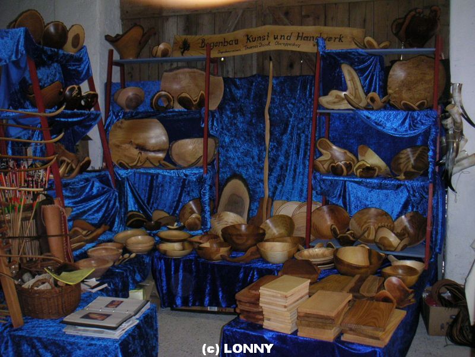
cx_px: 238
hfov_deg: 50.1
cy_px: 178
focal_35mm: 37
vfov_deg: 38.7
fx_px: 508
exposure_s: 1/45
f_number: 2.8
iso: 160
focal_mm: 5.7
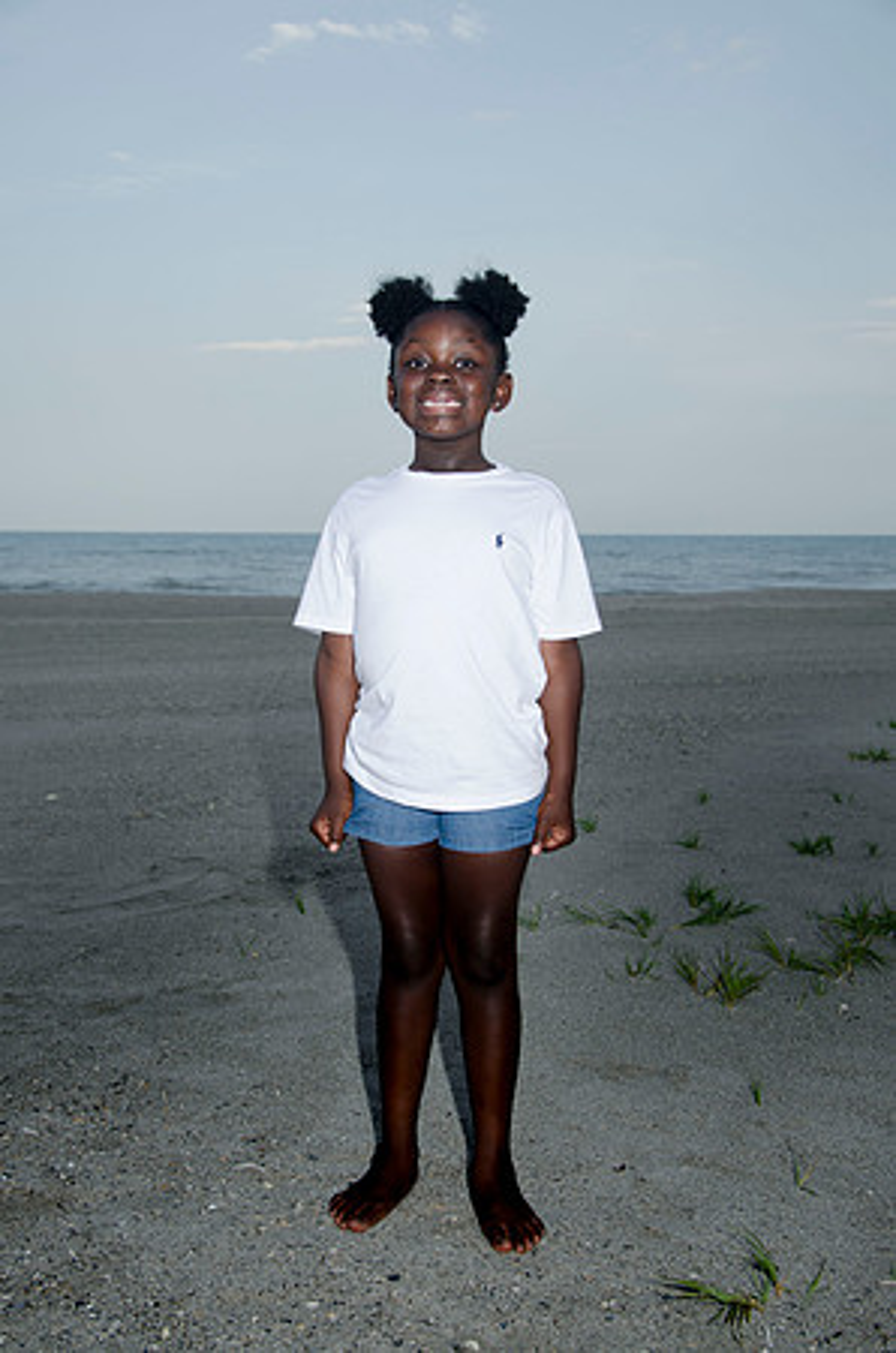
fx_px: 1688
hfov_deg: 29.7
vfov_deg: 43.7
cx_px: 448
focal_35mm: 45
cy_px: 676
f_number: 5.6
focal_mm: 30
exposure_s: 1/250
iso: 100
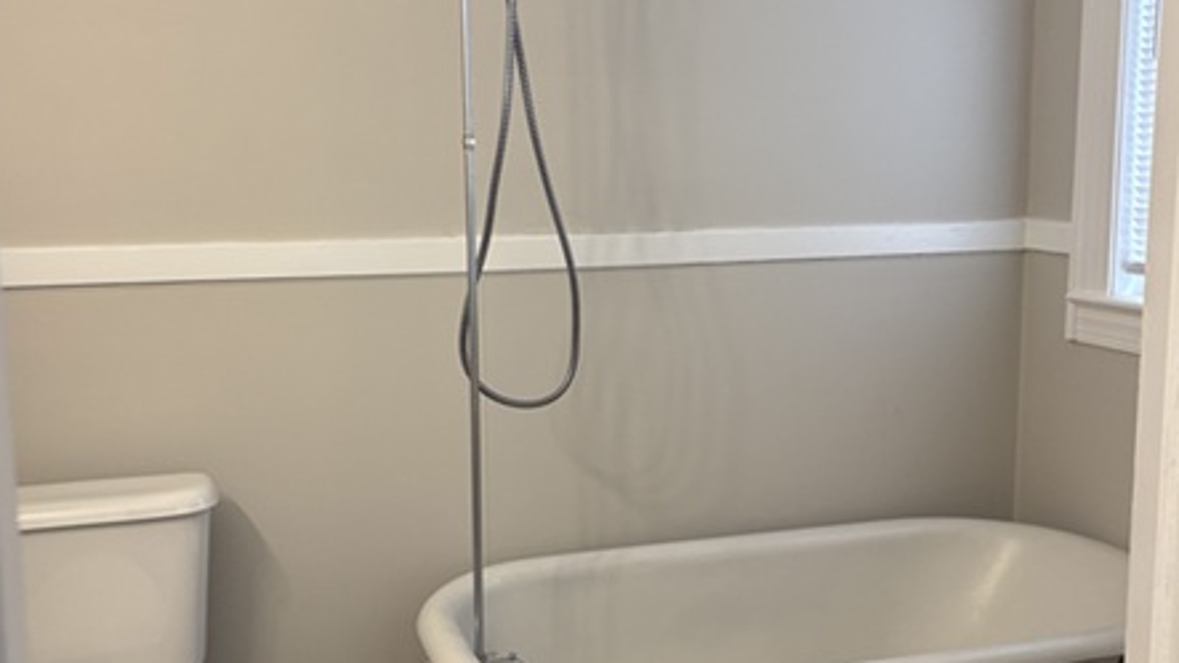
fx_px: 1282
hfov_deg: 49.4
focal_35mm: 41
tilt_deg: -8.2
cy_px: 330
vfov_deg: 29.0
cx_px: 568
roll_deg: +0.6
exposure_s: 1/60
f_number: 1.6
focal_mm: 5.96
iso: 125
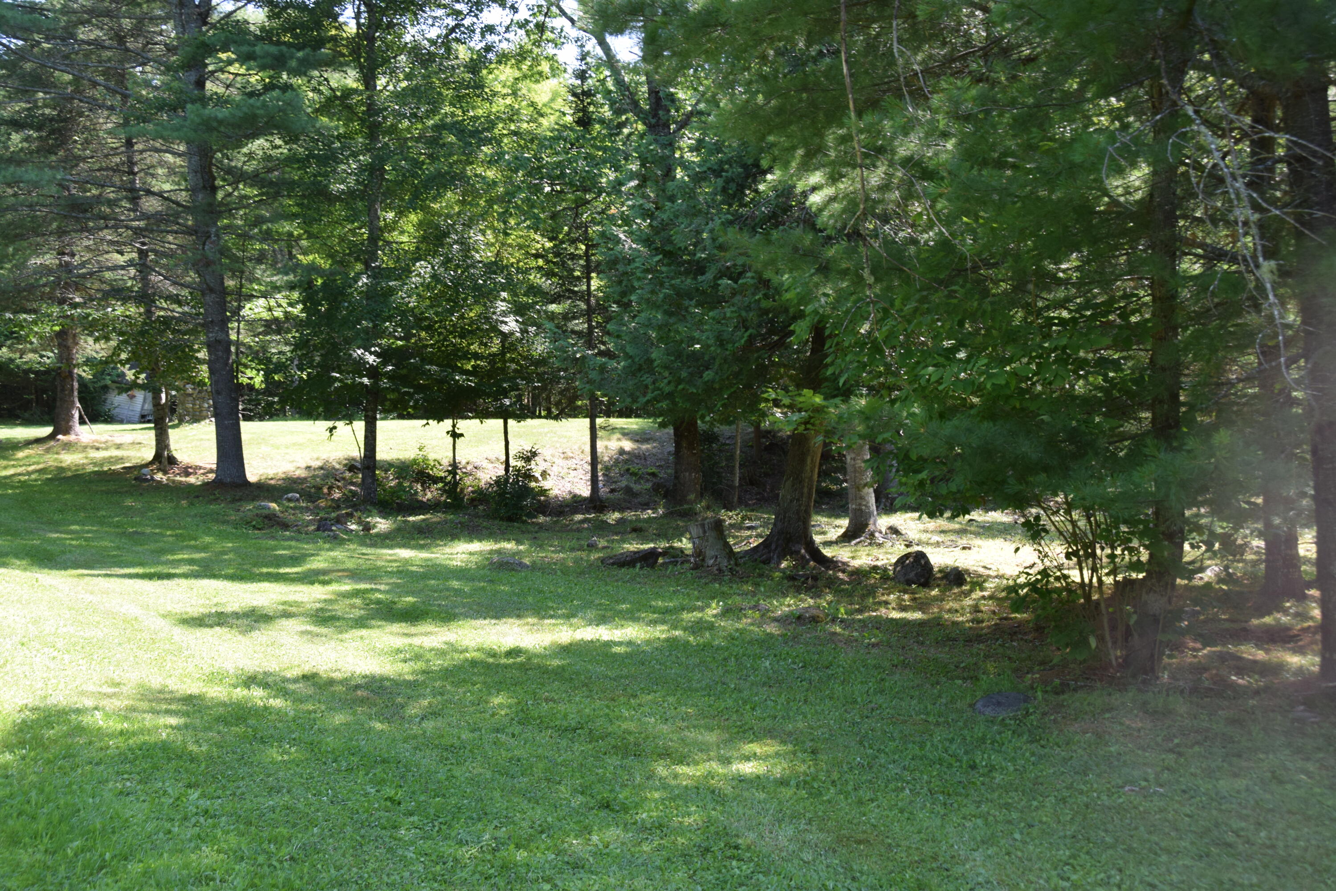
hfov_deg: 53.1
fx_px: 1336
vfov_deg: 36.9
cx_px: 668
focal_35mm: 36
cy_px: 446
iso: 400
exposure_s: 1/200
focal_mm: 24
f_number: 7.1
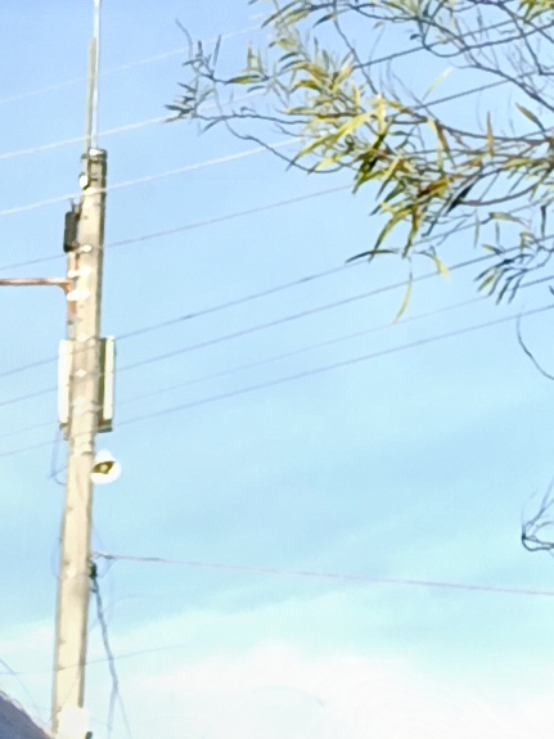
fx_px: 3565
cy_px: 2325
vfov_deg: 9.1
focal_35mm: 167
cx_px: -711
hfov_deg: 8.3
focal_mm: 5.24
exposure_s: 1/120
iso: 410
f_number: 1.7
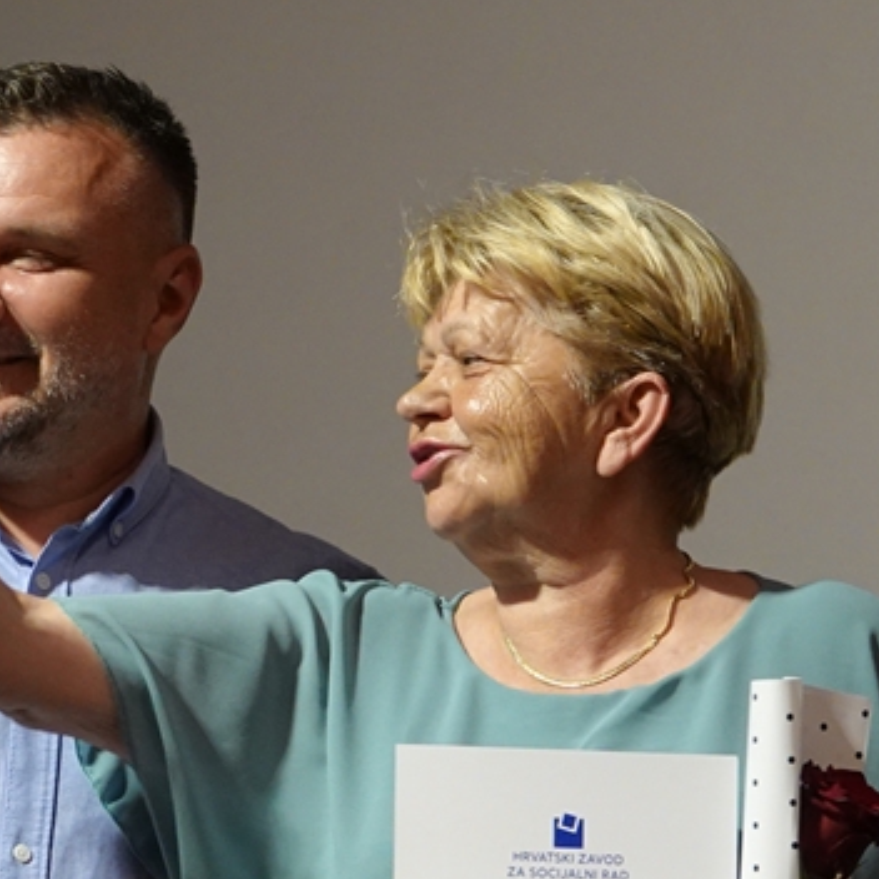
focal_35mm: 342
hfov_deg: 5.1
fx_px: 9825
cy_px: 689
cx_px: 97
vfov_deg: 5.1
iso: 800
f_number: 4
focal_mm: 44.93
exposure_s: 1/50
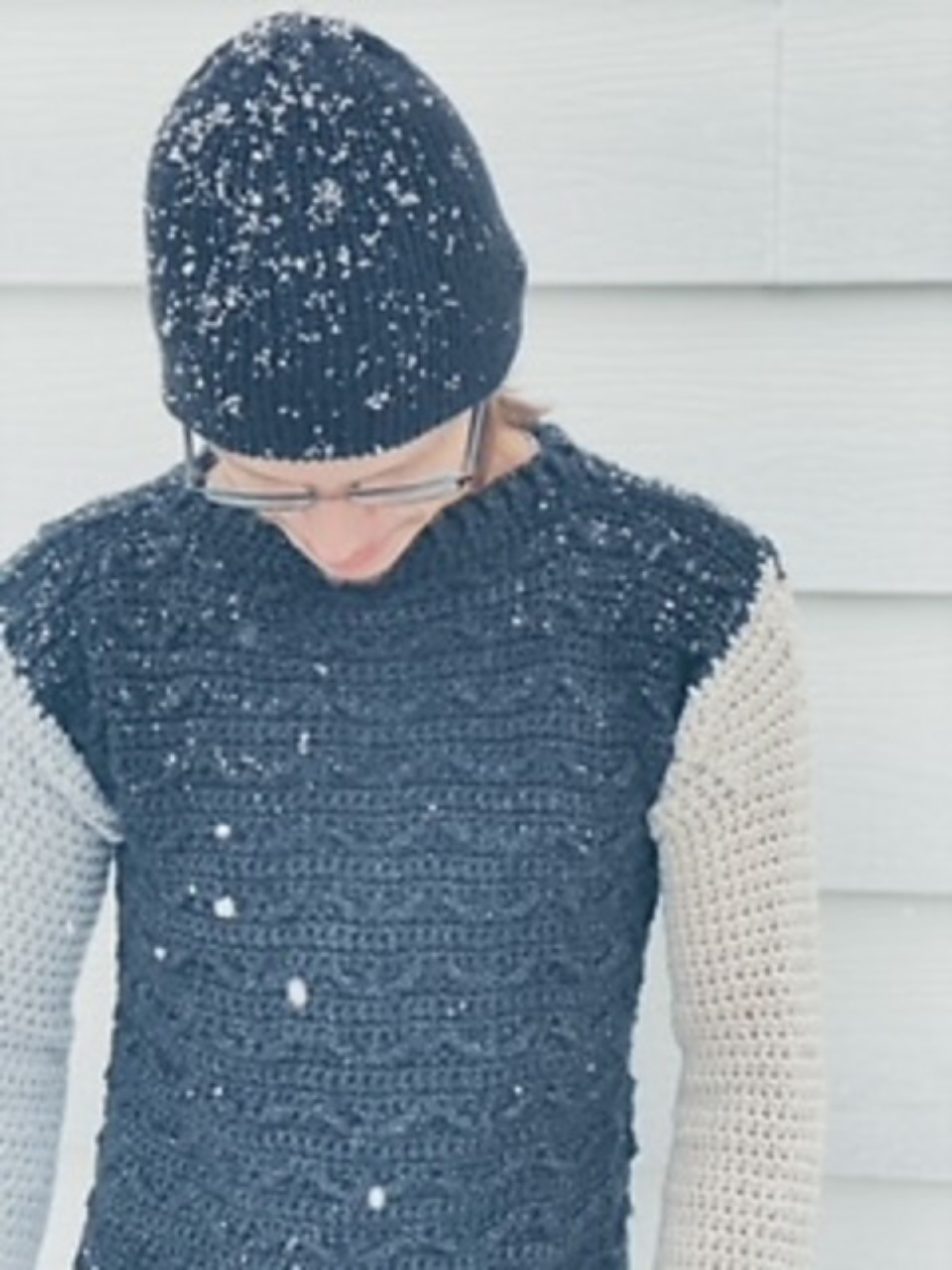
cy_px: 635
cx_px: 476
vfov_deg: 36.8
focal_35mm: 52
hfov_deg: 28.0
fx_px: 1907
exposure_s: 1/120
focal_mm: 6
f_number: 2
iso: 20
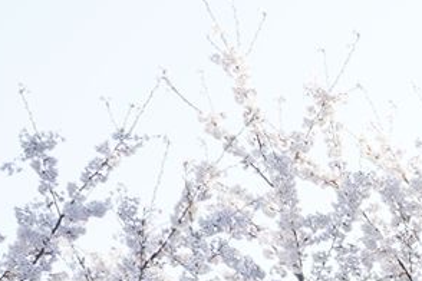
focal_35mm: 163
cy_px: 883
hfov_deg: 9.9
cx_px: 1210
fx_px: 1911
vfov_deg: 7.3
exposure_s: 1/100
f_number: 6.3
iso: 100
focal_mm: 24
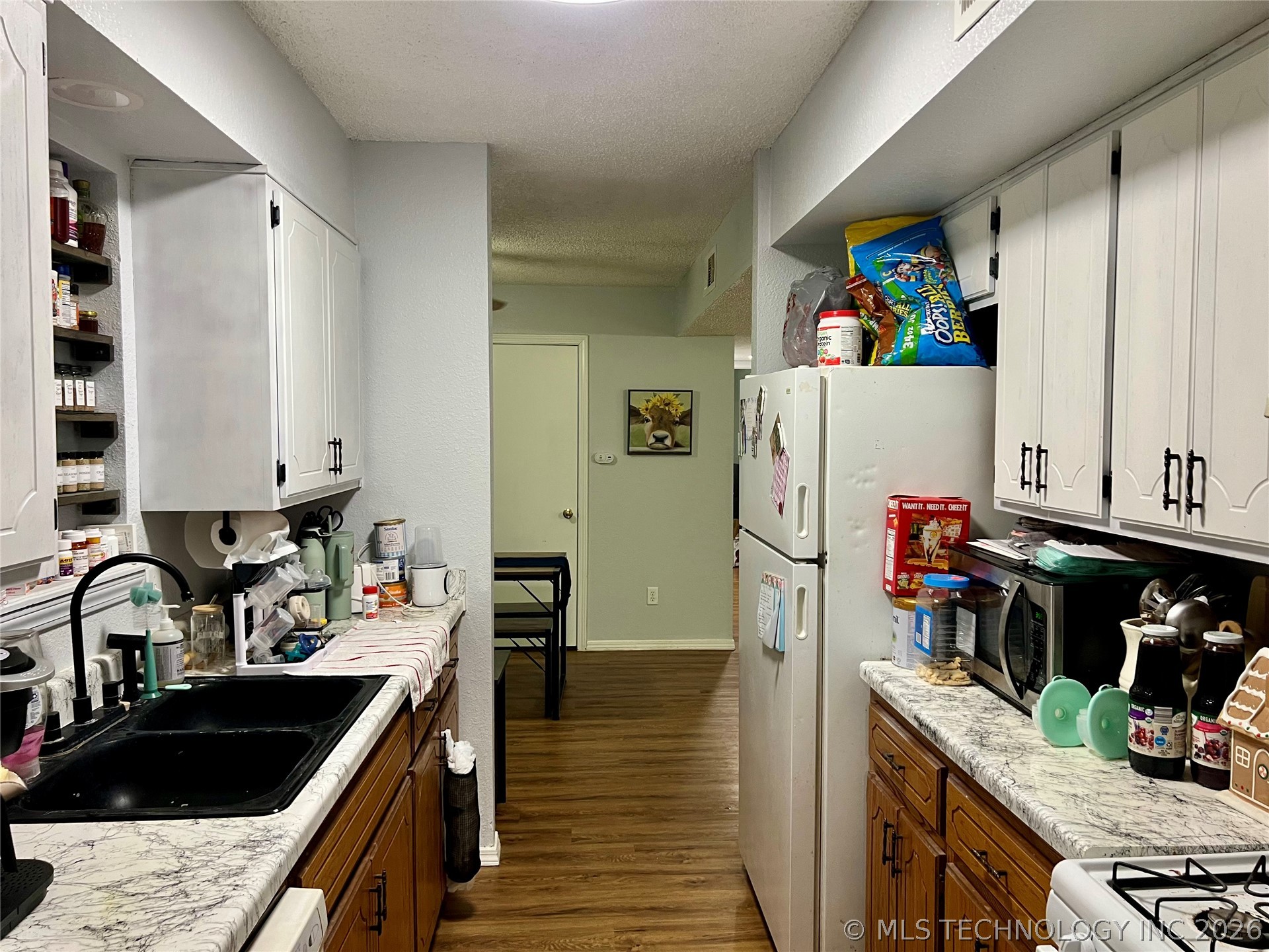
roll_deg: -0.8
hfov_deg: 67.3
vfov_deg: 53.1
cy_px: 476
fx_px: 953
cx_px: 634
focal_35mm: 26
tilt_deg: -3.4
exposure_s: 1/60
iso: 125
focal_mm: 5.7
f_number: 1.5
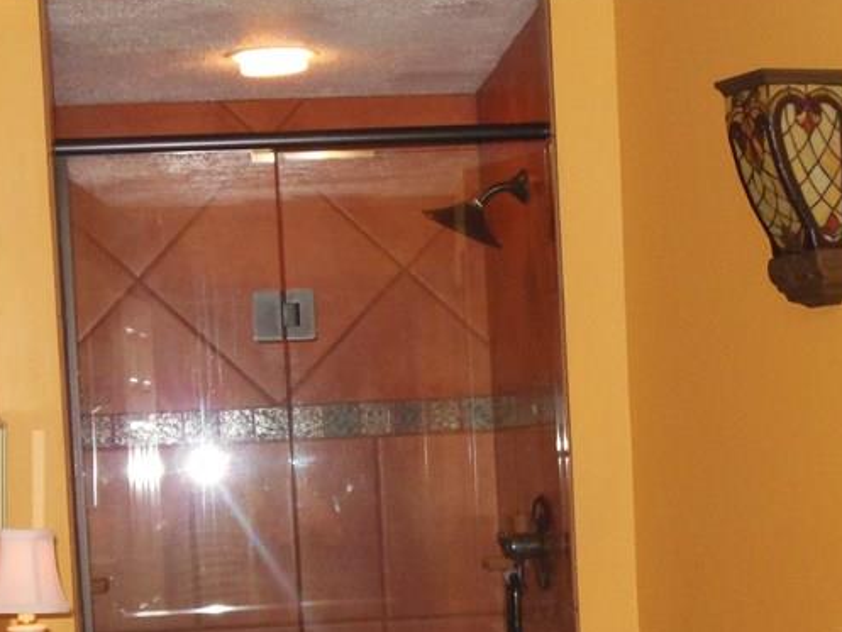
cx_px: 503
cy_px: 627
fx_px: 2506
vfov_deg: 14.2
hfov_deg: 19.1
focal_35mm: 103
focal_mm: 8.9
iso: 800
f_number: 4
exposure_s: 1/60
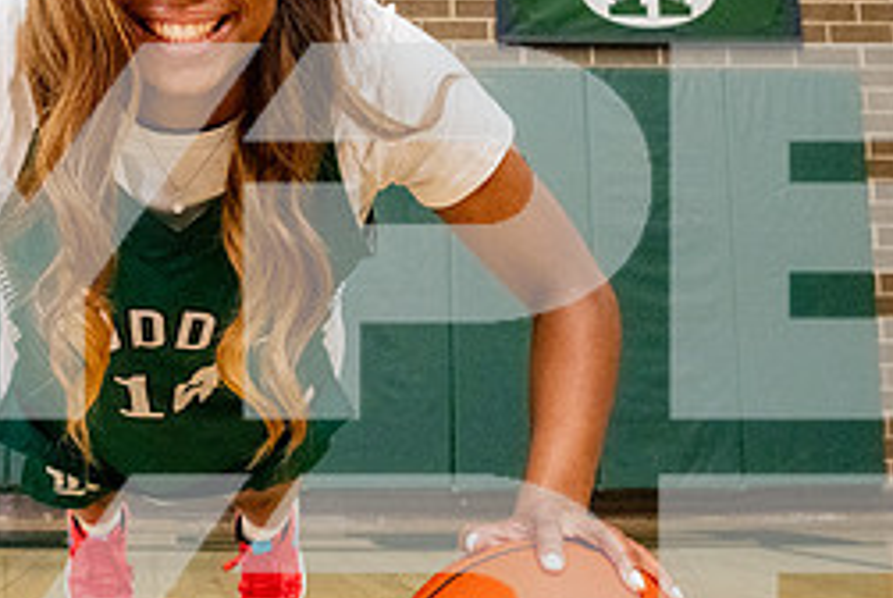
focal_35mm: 59
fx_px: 1465
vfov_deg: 23.0
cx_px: 169
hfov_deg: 32.9
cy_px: 202
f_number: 7.1
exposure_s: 1/500
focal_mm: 24
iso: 10000
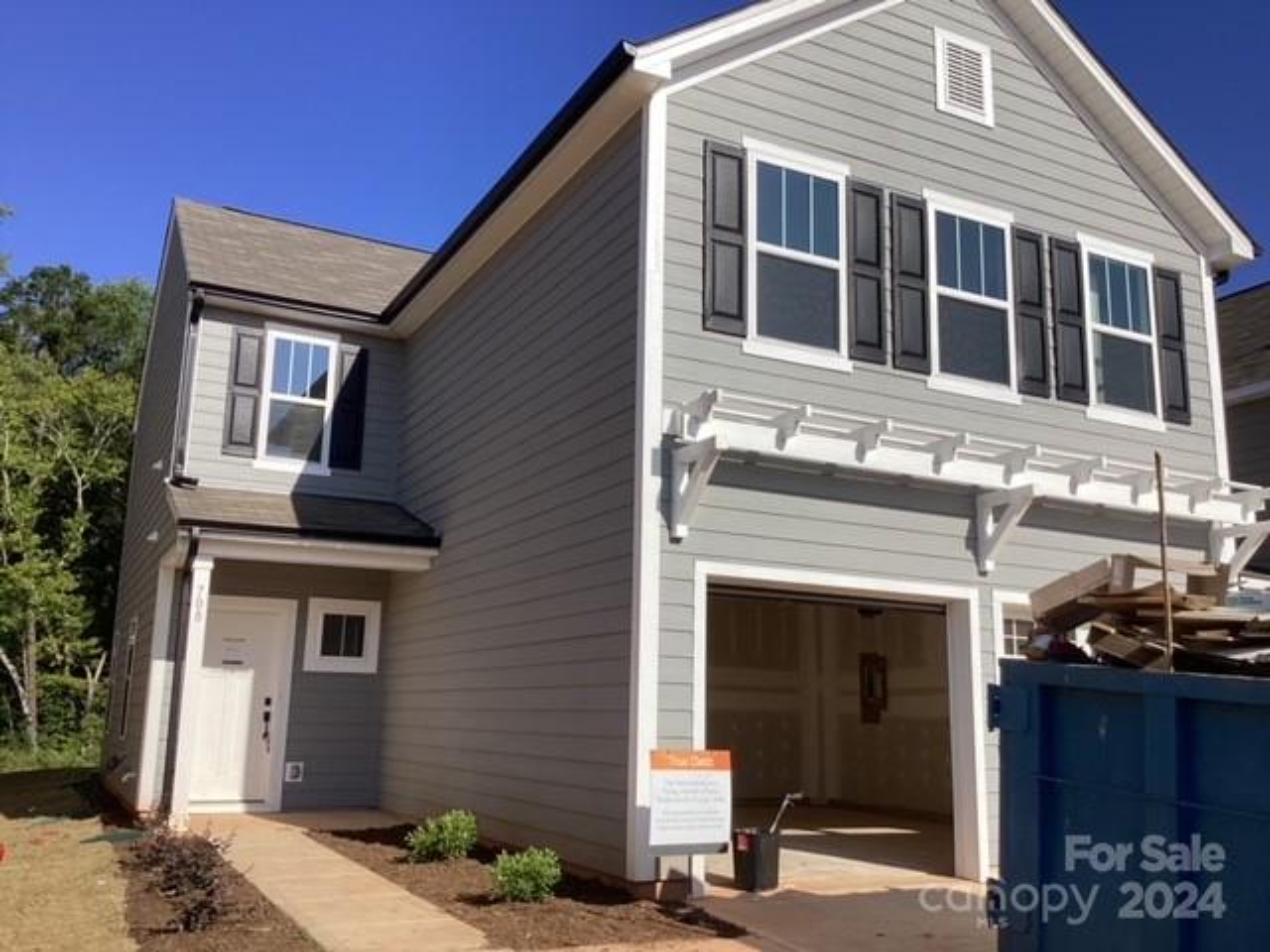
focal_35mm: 31
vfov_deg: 45.4
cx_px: 635
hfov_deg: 58.4
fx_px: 1137
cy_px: 476
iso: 25
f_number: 2.4
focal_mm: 3.3
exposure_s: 1/1988
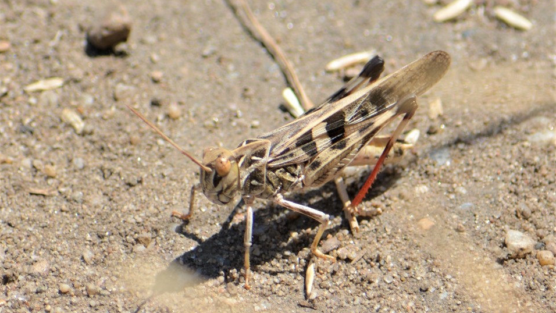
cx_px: 278
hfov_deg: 4.6
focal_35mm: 473
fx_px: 6974
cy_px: 174
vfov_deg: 2.6
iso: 100
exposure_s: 1/200
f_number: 8
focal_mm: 300
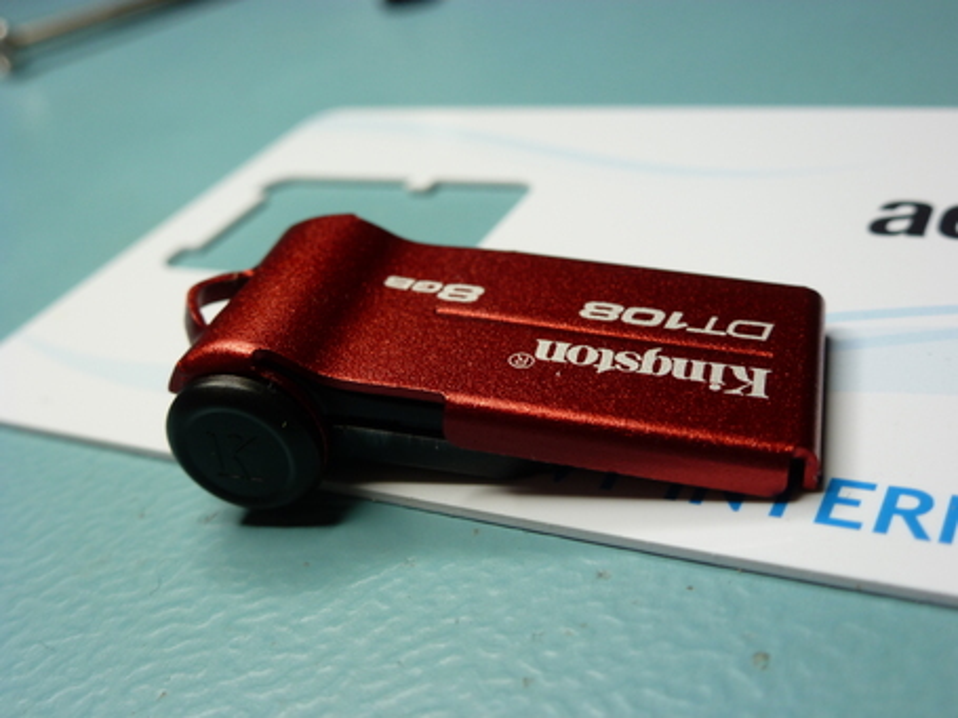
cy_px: 359
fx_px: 1134
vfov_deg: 35.1
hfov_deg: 45.8
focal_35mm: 41
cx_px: 479
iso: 125
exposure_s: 1/60
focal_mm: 7.4
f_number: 3.9
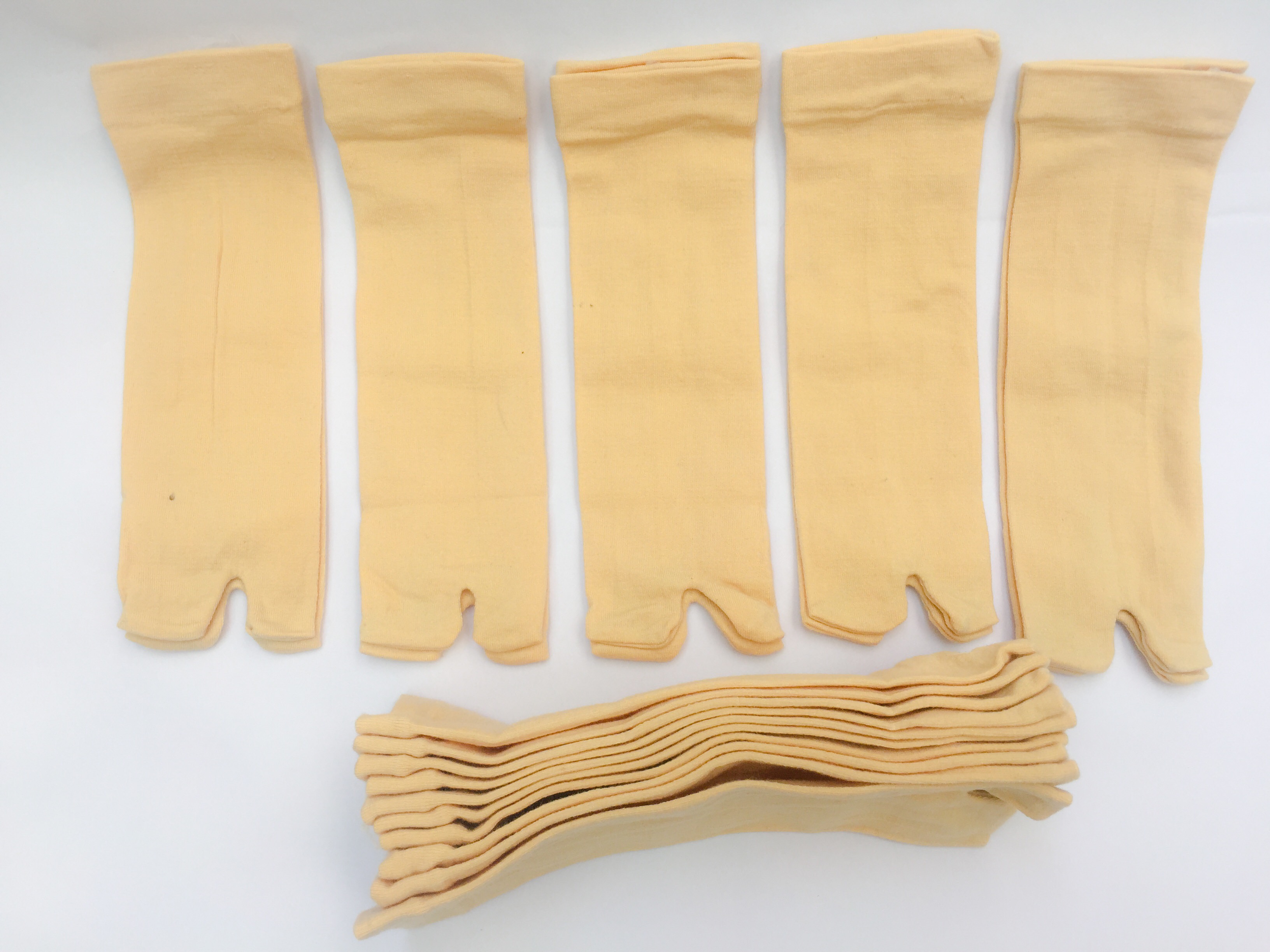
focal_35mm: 29
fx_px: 1064
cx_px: 635
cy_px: 476
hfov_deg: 61.7
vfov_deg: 48.2
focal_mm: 4.15
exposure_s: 1/460
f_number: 2.2
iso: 32
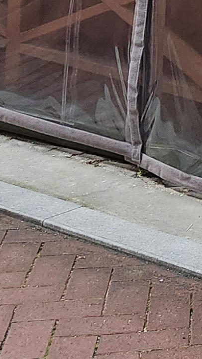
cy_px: -268
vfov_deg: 13.9
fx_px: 1323
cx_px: 665
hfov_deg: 7.4
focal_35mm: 139
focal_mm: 5.4
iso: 400
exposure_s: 1/120
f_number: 1.8
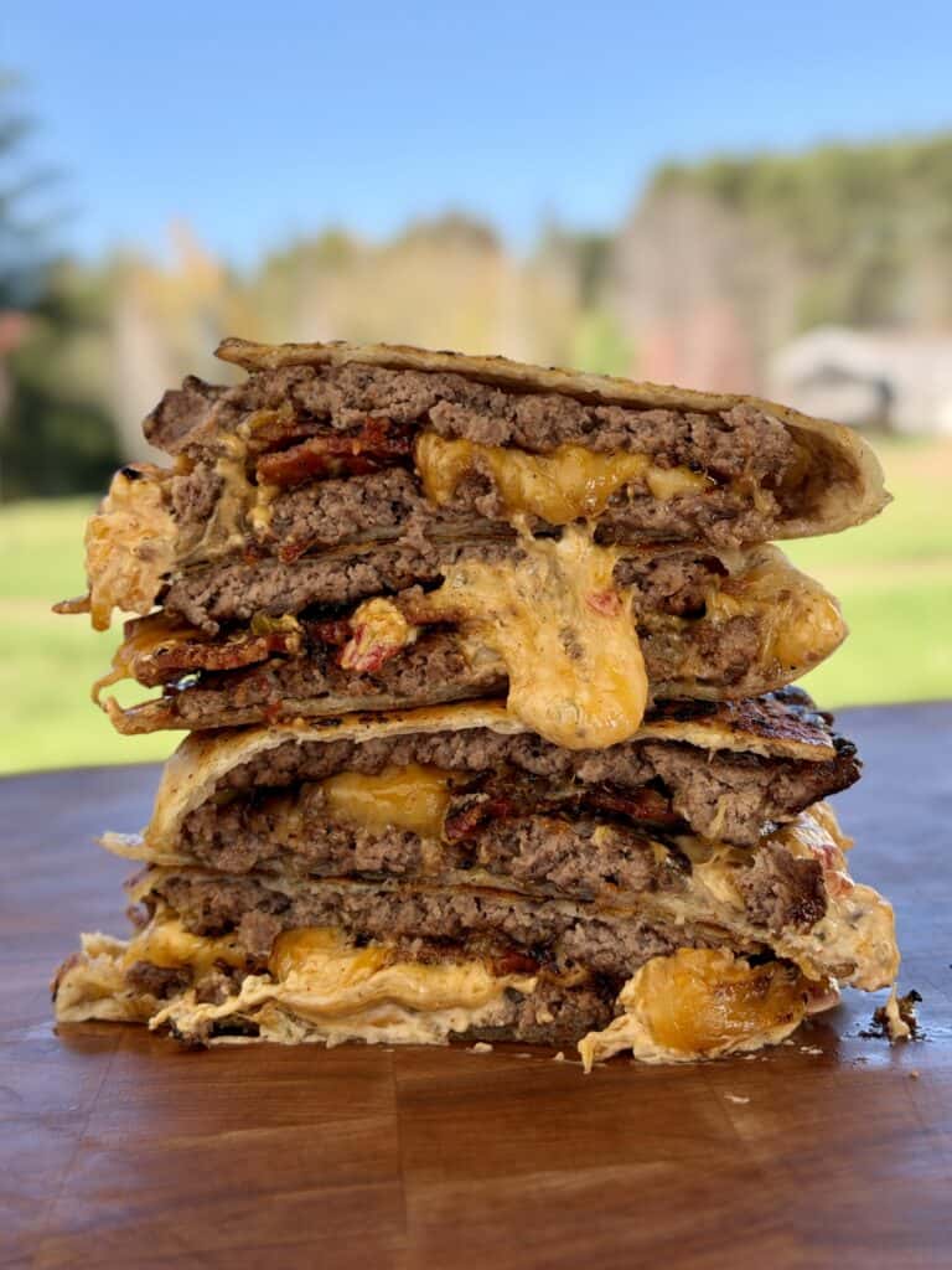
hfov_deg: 30.3
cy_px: 635
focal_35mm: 48
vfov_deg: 39.7
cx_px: 476
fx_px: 1760
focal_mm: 6.76
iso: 64
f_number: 1.78
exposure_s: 1/1795
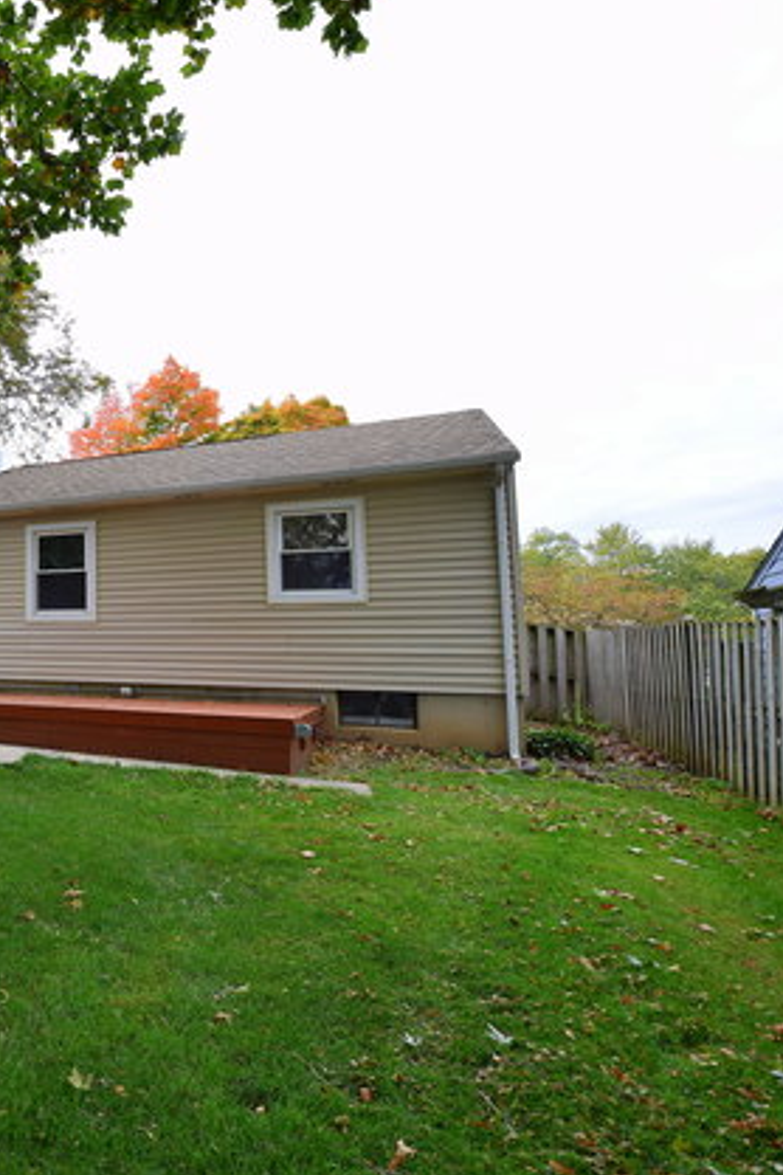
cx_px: -101
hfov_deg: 42.0
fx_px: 750
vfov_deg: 76.1
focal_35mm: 23
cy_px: 582
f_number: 5.6
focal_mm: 10
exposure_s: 1/125
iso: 400
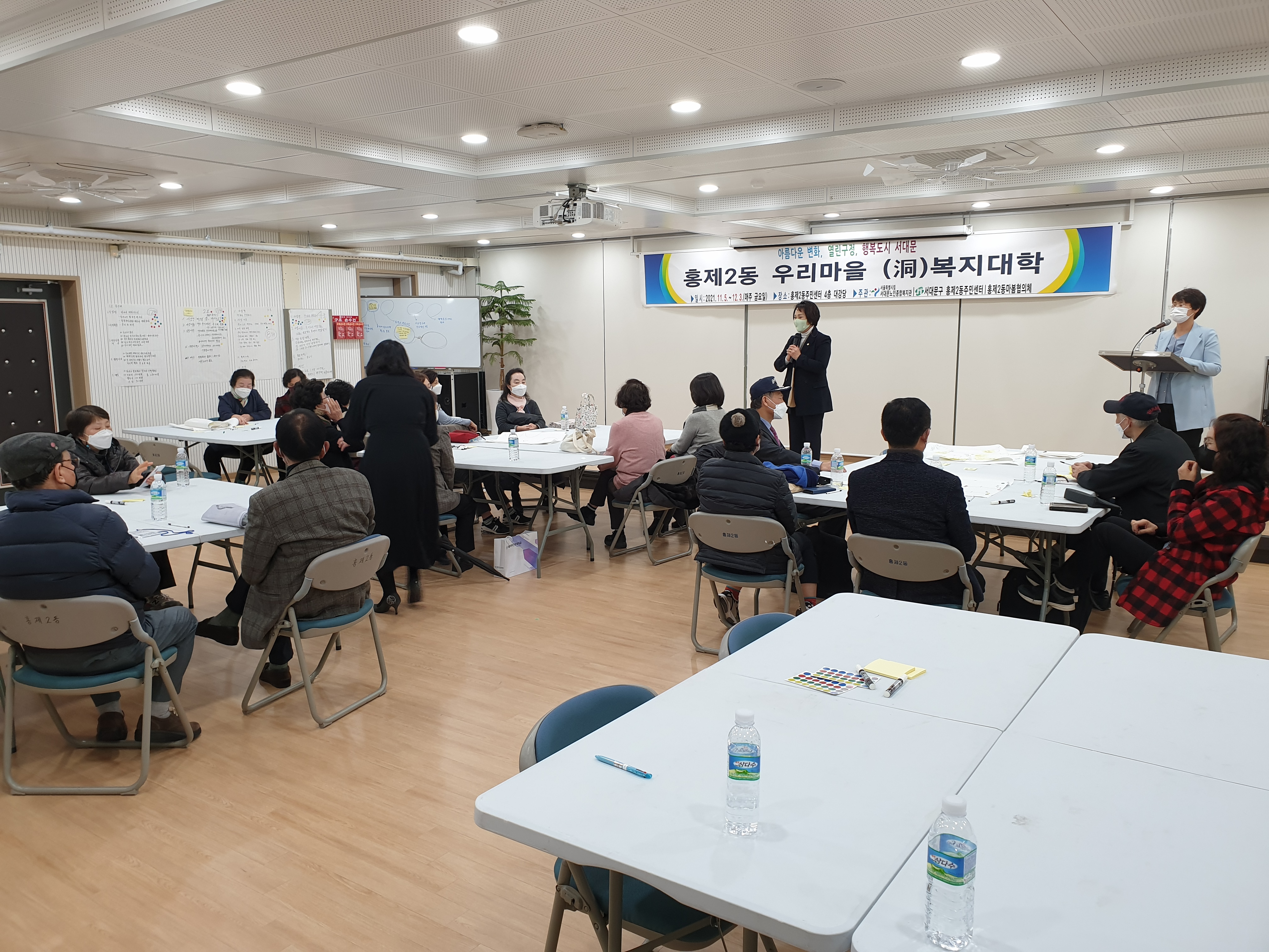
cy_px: 476
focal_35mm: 26
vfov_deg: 53.1
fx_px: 953
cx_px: 634
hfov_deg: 67.3
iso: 80
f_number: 2.4
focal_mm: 4.3
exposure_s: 1/60
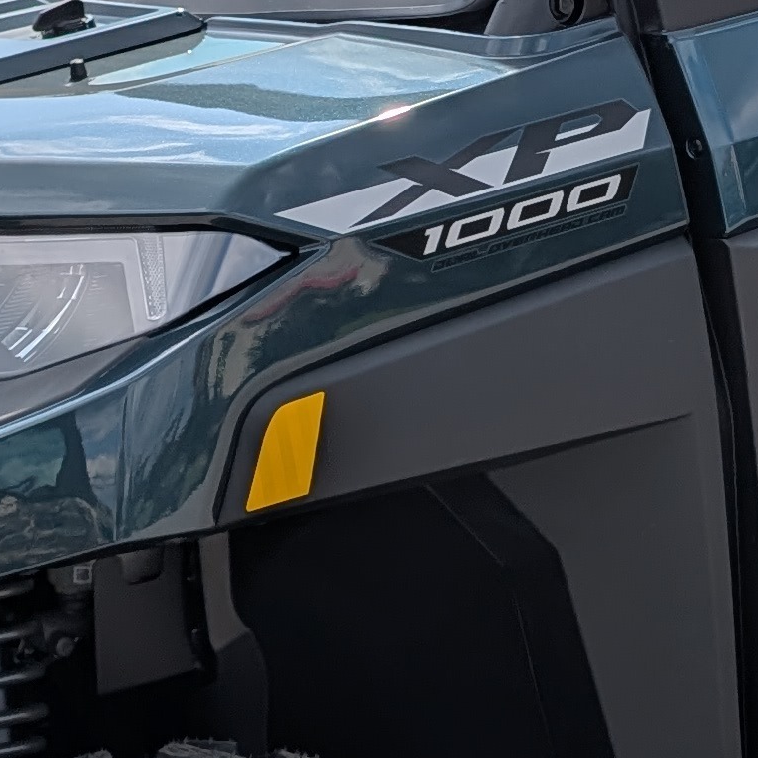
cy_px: 407
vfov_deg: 15.3
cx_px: 549
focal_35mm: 114
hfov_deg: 15.2
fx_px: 2824
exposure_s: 1/1890
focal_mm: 6.9
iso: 23
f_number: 1.68
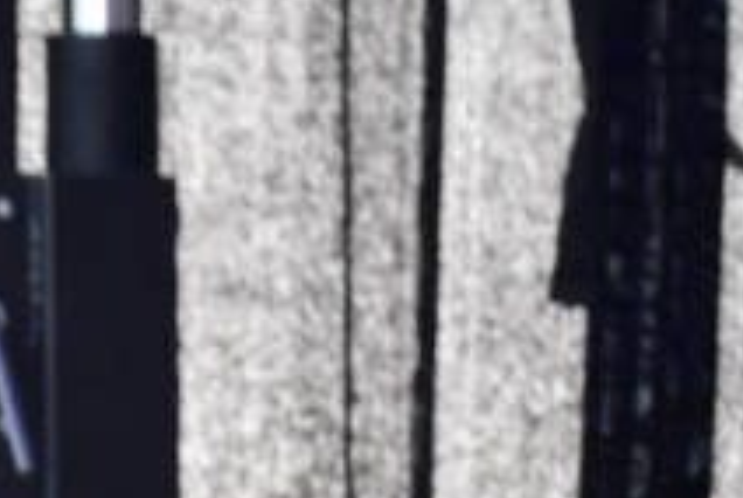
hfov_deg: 3.7
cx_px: 322
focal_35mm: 551
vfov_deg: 2.5
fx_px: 11388
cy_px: 1680
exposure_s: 1/160
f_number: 6.3
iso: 200
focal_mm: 52
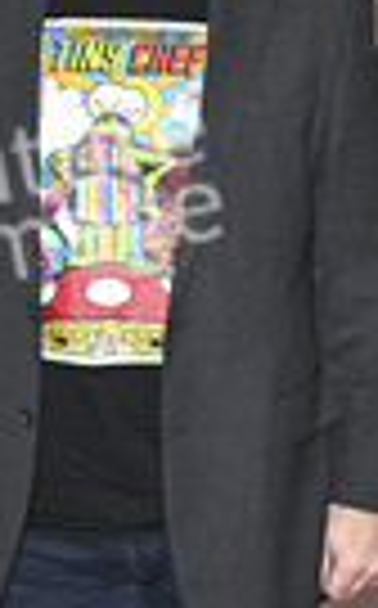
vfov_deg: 17.6
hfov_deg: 11.1
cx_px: 122
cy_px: 441
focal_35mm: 118
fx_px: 1951
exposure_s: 1/200
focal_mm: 39
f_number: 5.6
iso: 1250
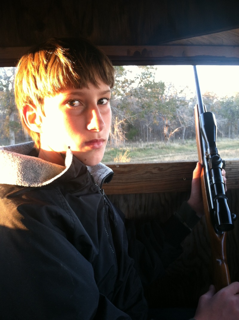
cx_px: 120
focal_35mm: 35
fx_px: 323
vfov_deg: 52.7
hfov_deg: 40.6
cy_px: 160
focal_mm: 3.85
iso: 80
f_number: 2.8
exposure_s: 1/17
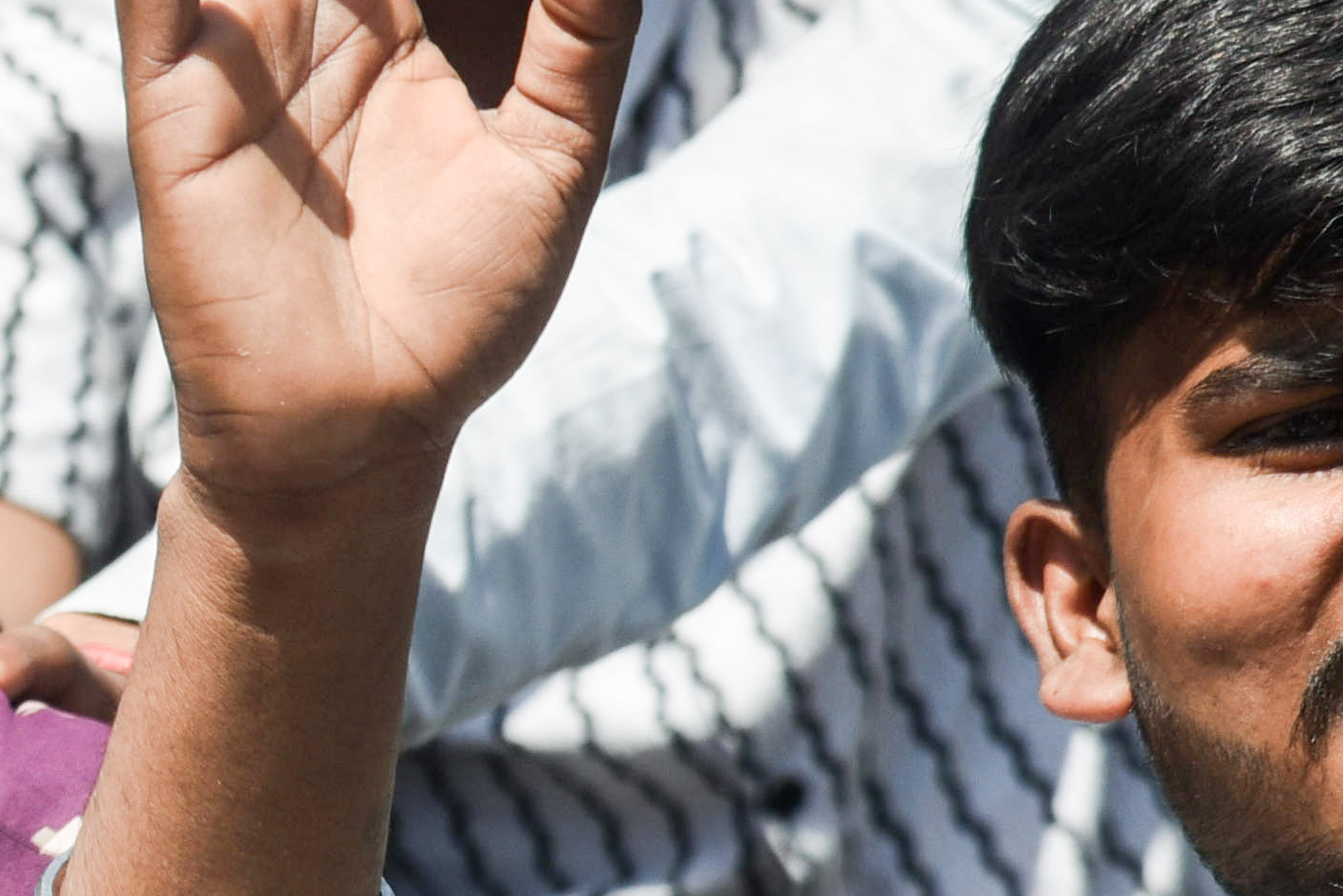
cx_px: -893
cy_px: 572
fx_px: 19031
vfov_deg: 2.7
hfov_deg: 4.0
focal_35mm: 510
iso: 400
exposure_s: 1/1250
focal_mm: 120
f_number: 5.6
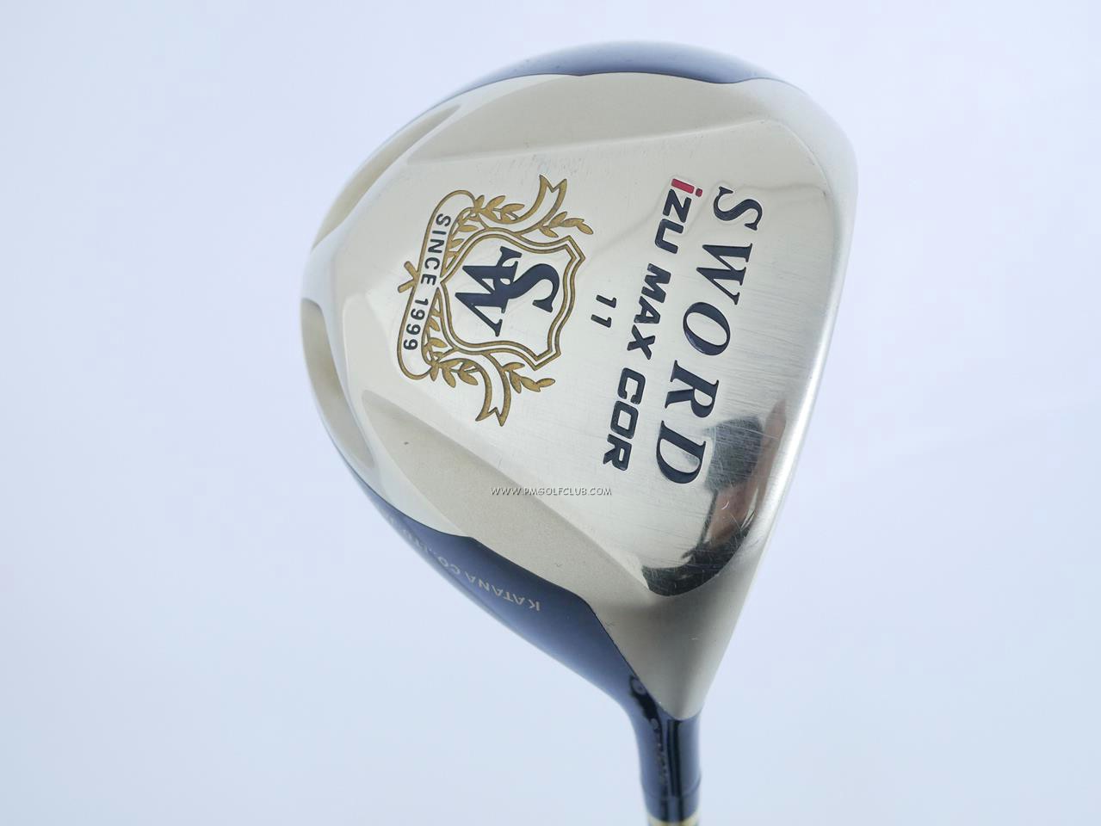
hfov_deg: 38.2
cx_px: 550
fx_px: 1591
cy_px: 413
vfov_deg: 29.1
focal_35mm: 50
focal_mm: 25
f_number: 4.5
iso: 1600
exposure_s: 1/100
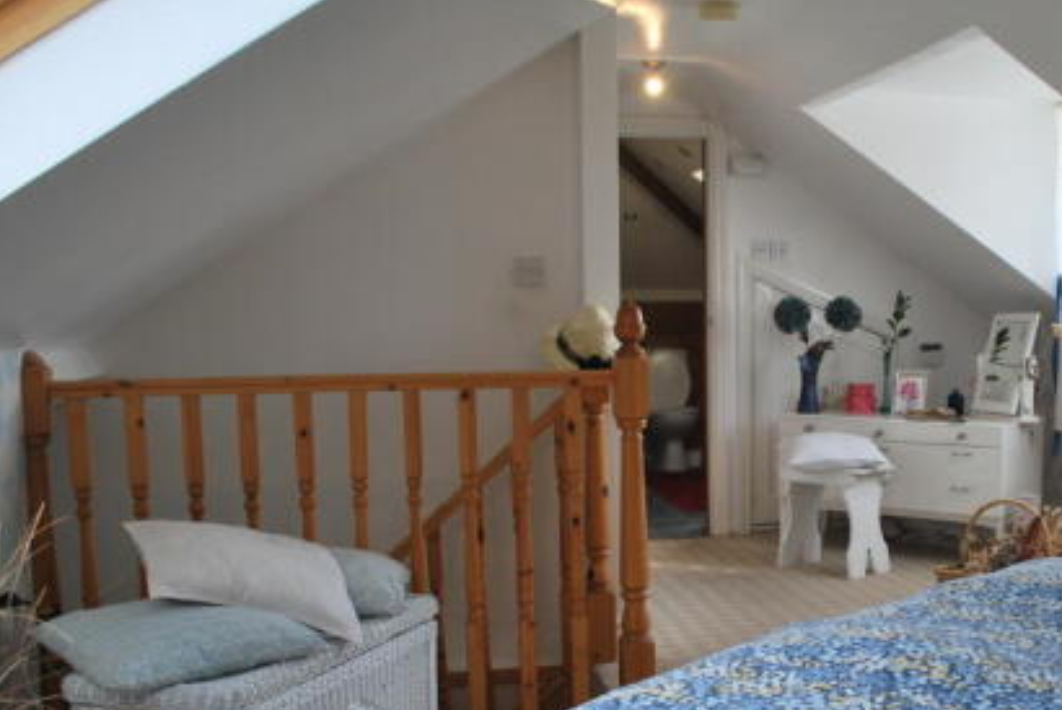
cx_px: 799
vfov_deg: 31.0
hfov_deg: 43.9
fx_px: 1269
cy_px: 483
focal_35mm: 43
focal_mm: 18
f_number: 5.6
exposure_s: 1/125
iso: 200
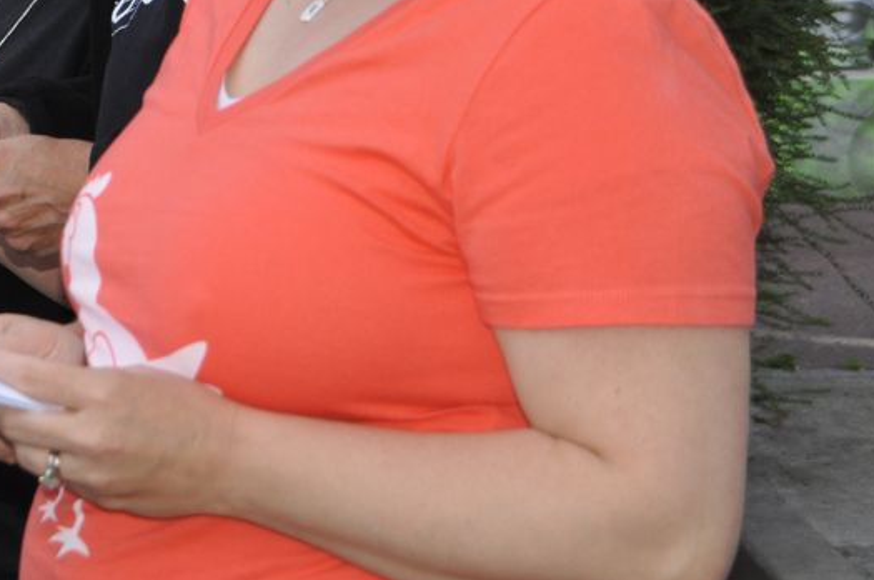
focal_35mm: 183
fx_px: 4435
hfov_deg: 11.1
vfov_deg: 7.4
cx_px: -155
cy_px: -82
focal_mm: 50
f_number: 4.8
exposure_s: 1/100
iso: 800
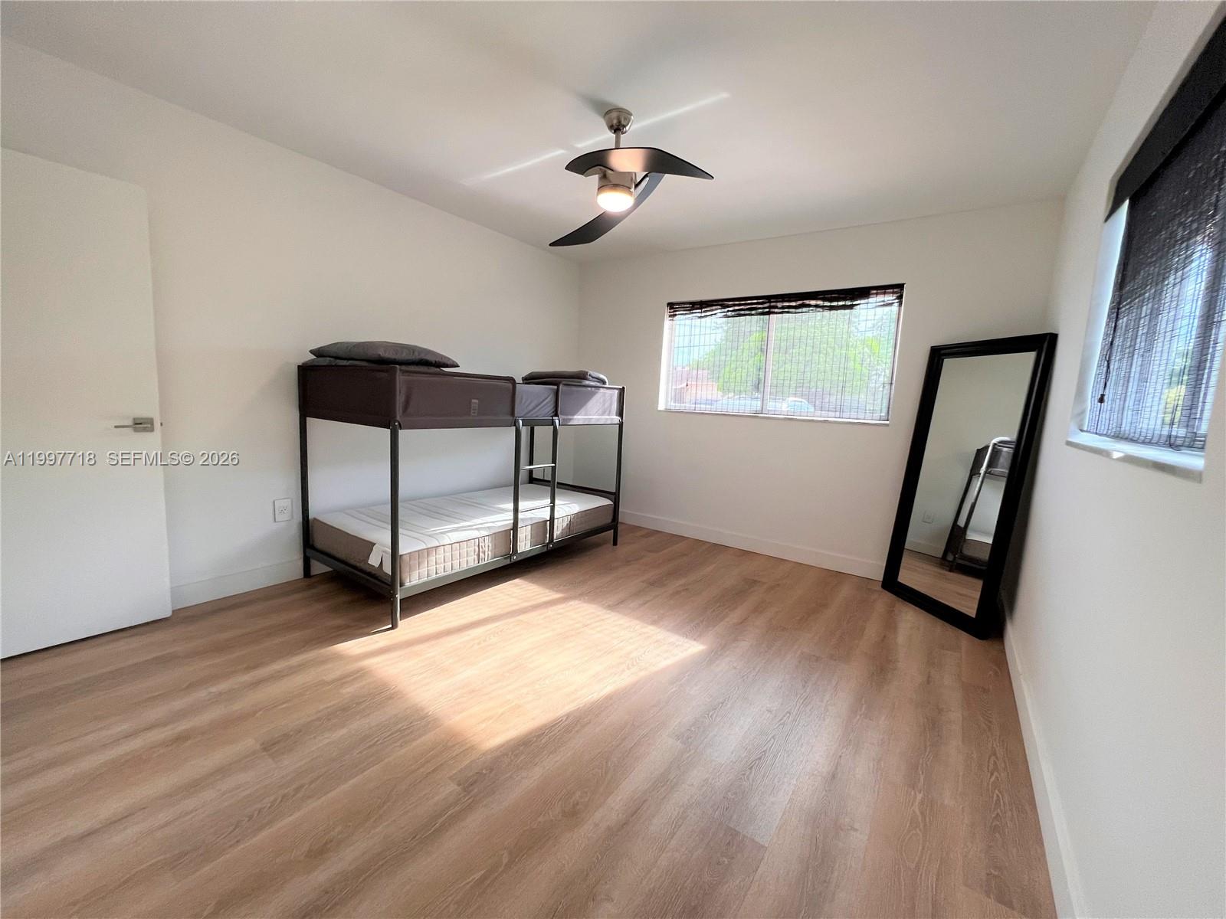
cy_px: 460
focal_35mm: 13
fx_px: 460
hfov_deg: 106.2
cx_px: 613
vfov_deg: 89.9
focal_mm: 1.57
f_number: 1.8
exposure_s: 1/120
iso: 250
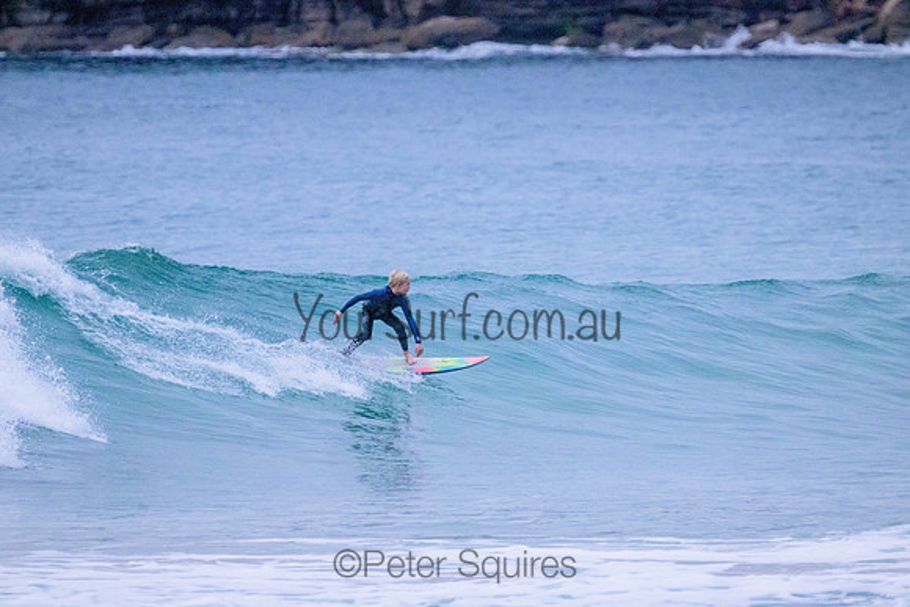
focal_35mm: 800
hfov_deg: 2.6
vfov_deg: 1.7
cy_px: 304
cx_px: 455
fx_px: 20226
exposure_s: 1/320
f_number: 11
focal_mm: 800
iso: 11400
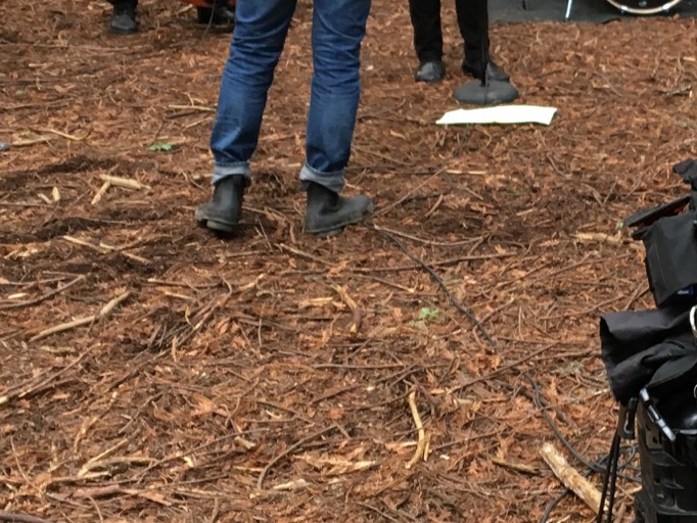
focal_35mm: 85
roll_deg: +0.7
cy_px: 237
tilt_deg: -21.1
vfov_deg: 17.4
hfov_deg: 22.7
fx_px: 1712
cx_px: 547
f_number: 2.2
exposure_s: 1/30
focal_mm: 4.15
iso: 64
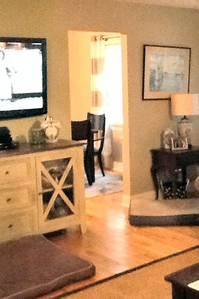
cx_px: 140
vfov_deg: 32.4
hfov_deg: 21.8
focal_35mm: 62
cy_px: 148
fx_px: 515
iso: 400
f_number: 2.4
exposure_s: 1/15
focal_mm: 2.03
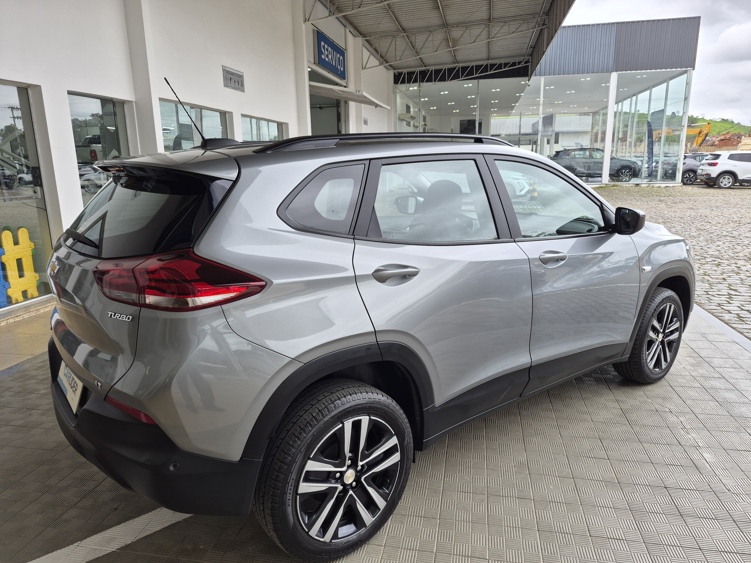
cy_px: 282
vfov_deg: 58.9
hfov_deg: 73.9
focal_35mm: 23
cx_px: 376
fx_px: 499
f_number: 1.8
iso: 50
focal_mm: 5.4
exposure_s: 1/359
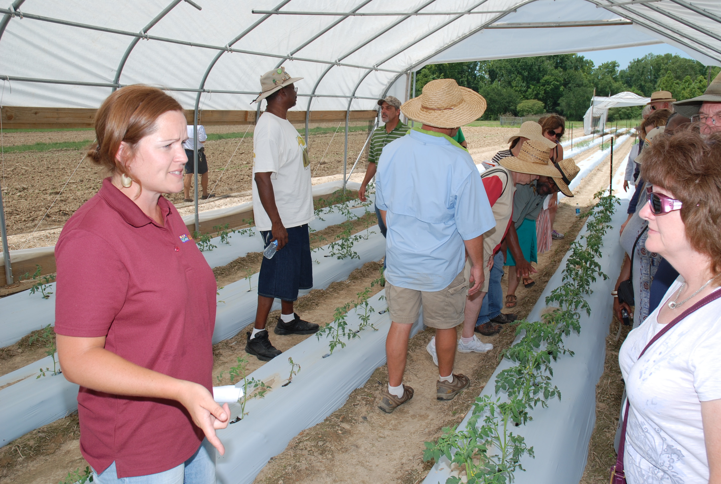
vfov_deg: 48.1
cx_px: 360
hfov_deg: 67.3
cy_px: 242
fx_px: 542
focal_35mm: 27
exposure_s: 1/200
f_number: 7.1
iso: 100
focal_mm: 18
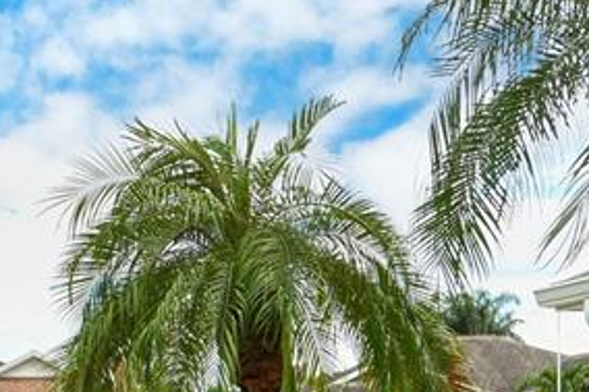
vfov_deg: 19.7
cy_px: 463
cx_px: 10
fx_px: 1063
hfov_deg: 29.1
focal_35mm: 65
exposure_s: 1/250
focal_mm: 12
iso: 640
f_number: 14
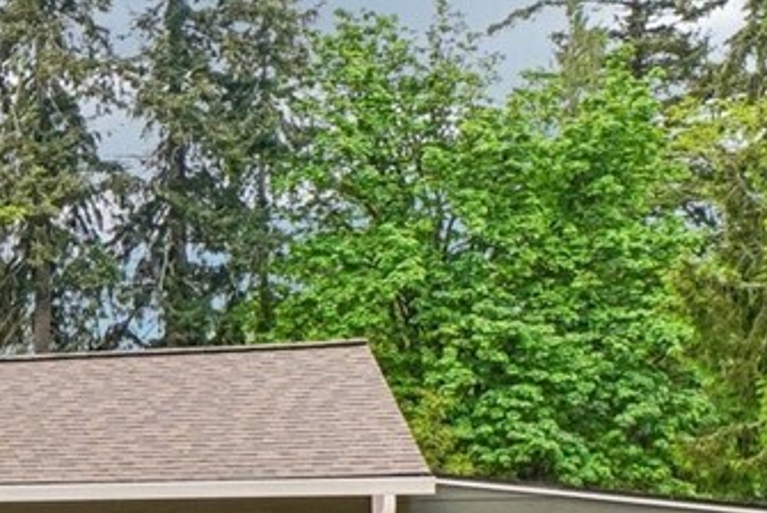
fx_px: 1834
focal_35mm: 86
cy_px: 576
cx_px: -645
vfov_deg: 15.5
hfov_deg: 18.2
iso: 400
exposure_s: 1/320
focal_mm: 17
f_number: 8
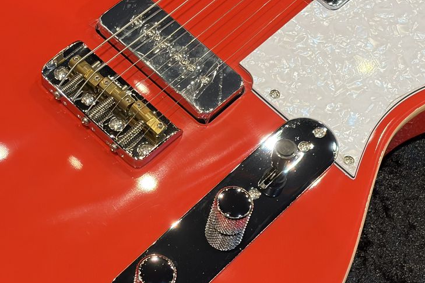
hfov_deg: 21.4
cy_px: 147
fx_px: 1121
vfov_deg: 14.4
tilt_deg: -58.3
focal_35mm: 95
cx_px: 149
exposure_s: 1/60
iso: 100
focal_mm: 5.96
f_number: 1.6
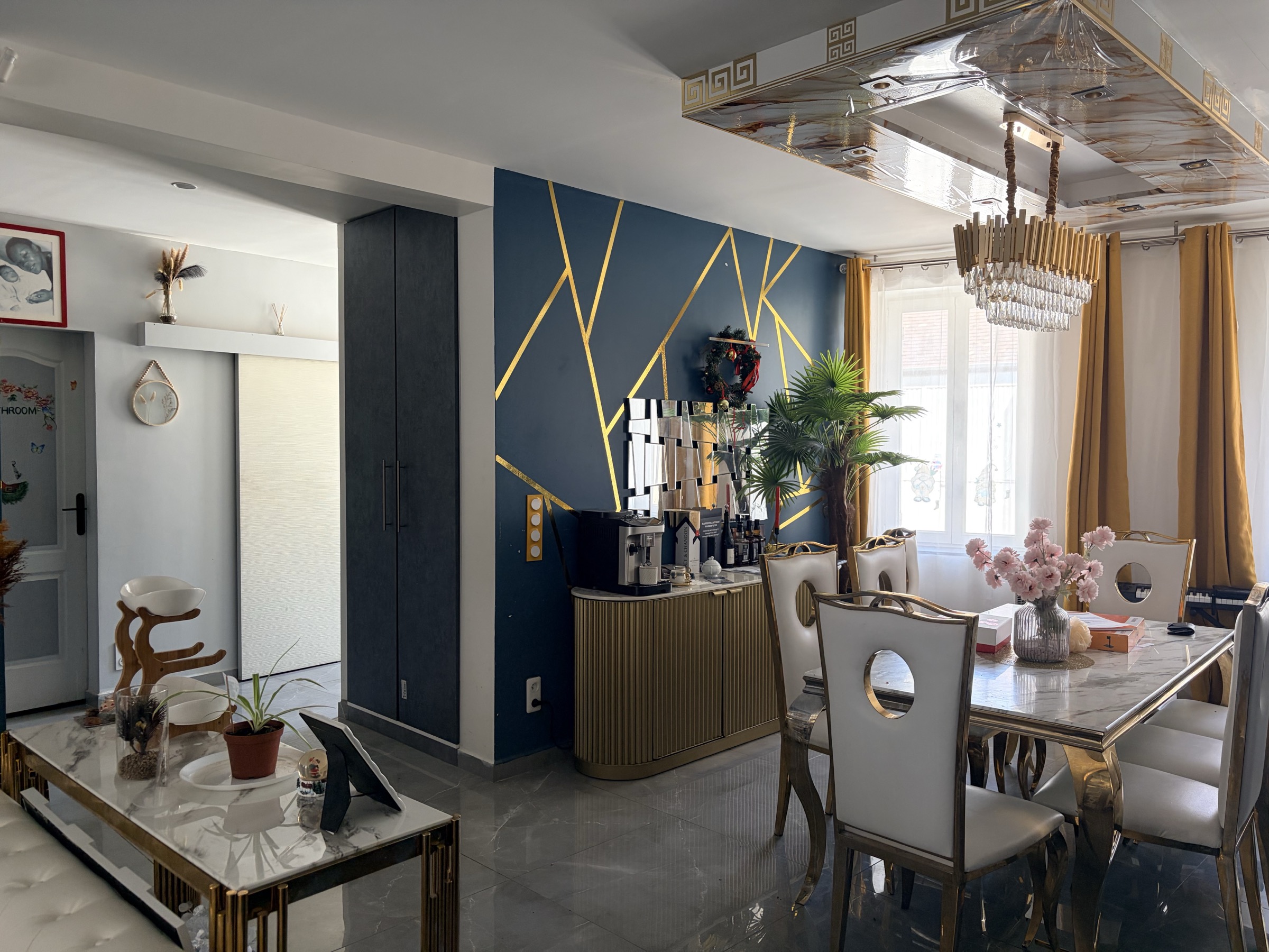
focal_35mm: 26
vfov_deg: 53.1
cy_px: 476
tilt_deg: -1.5
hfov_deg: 67.3
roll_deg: +0.3
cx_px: 634
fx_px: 953
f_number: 1.6
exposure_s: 1/94
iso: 125
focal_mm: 5.96
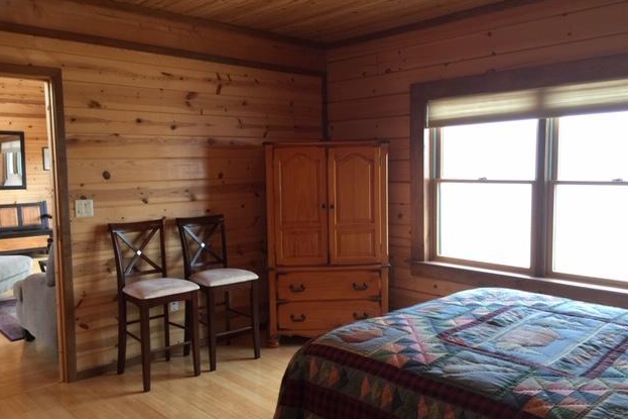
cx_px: 310
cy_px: 217
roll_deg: -0.3
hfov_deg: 60.3
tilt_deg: -5.2
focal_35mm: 31
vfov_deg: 42.3
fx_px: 541
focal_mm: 4.15
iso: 40
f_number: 2.2
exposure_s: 1/30
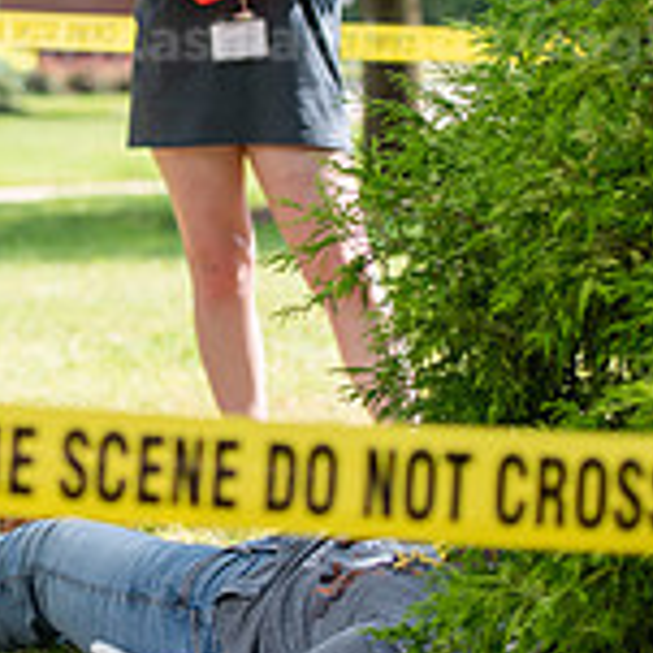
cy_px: 132
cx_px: -212
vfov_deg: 7.6
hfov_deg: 7.6
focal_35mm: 229
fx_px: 4887
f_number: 3.2
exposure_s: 1/500
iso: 160
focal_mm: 70
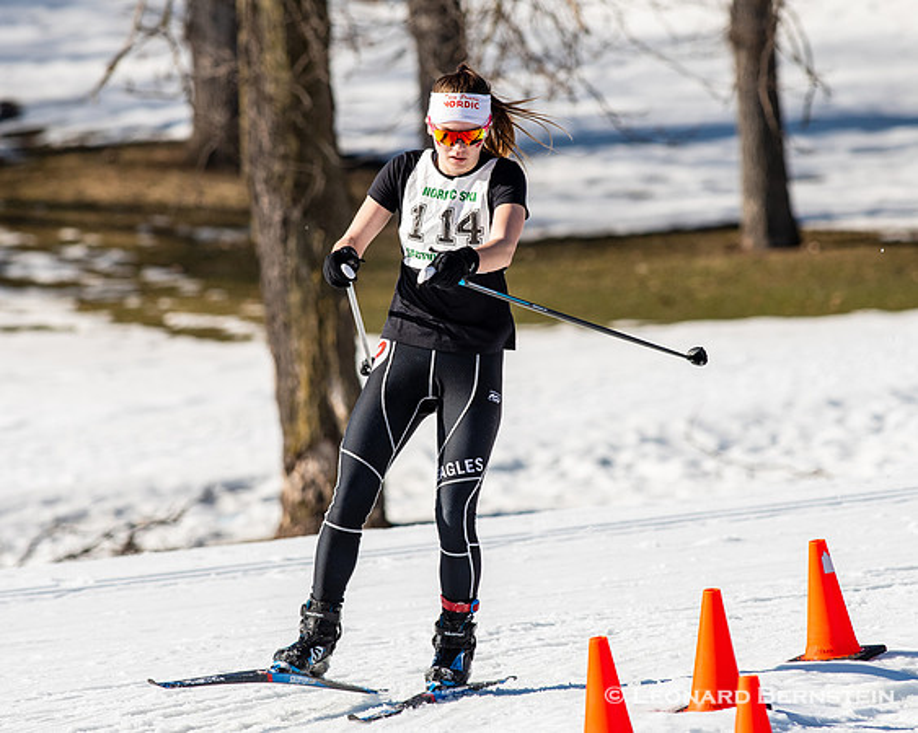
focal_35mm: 507
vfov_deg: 3.1
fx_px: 13777
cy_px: 367
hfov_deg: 3.8
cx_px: 440
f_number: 7.1
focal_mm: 300
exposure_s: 1/2000
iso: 400
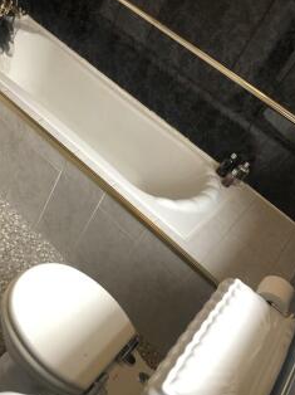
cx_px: 104
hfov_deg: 36.5
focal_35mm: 39
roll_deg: -27.5
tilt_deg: -34.7
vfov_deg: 47.8
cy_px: 174
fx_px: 444
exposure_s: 1/17
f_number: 1.8
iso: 32
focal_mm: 3.99
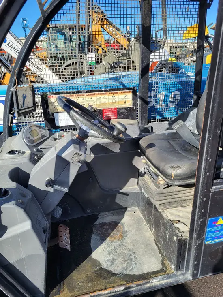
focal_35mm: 26
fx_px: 223
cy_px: 148
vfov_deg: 67.3
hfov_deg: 53.1
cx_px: 112
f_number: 1.8
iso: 40
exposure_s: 1/1228
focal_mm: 5.4
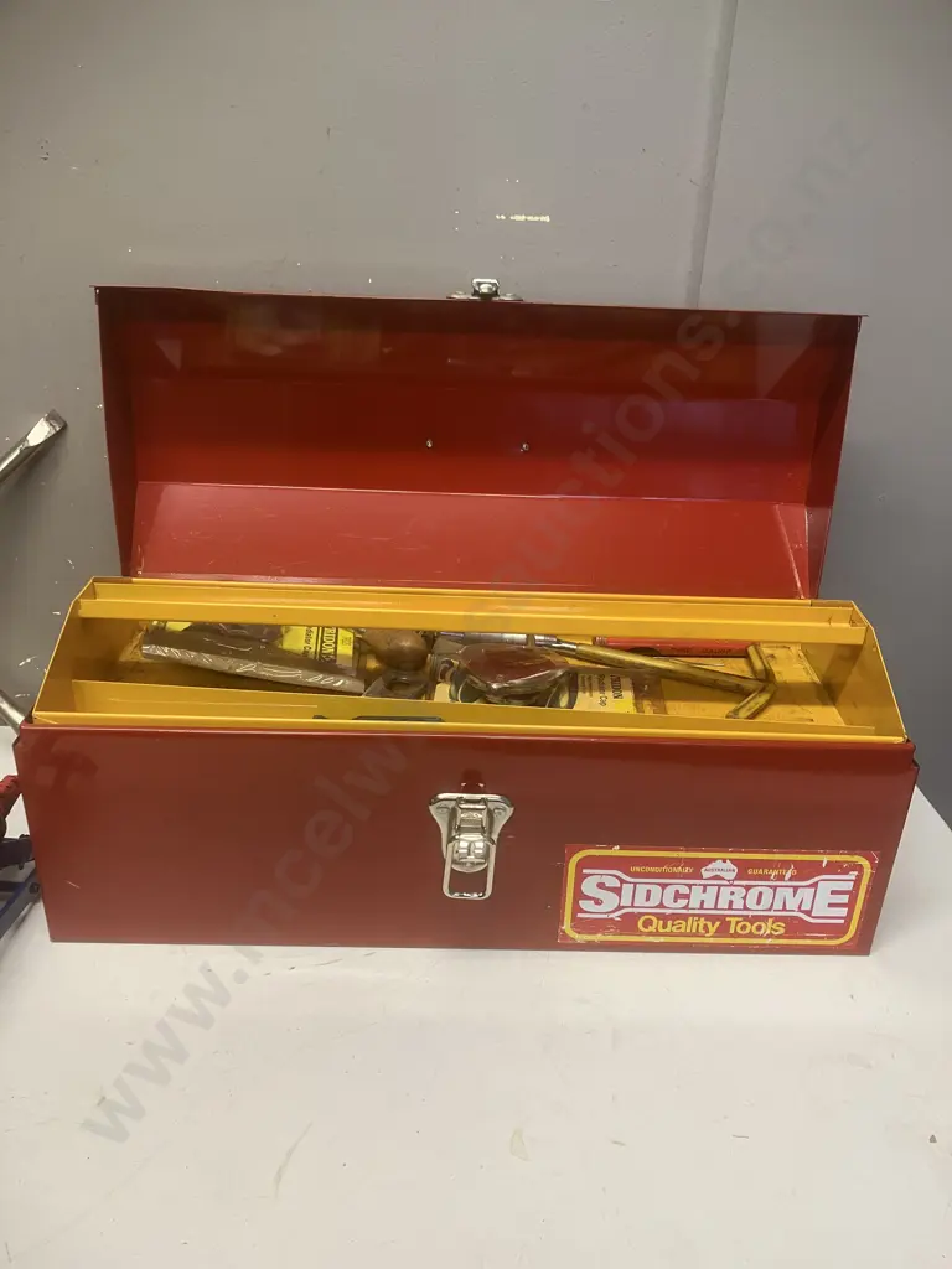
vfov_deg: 63.4
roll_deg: -2.8
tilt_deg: -24.9
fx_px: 1027
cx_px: 476
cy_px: 634
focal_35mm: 28
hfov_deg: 49.7
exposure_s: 1/50
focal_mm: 3.99
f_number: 1.8
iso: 80
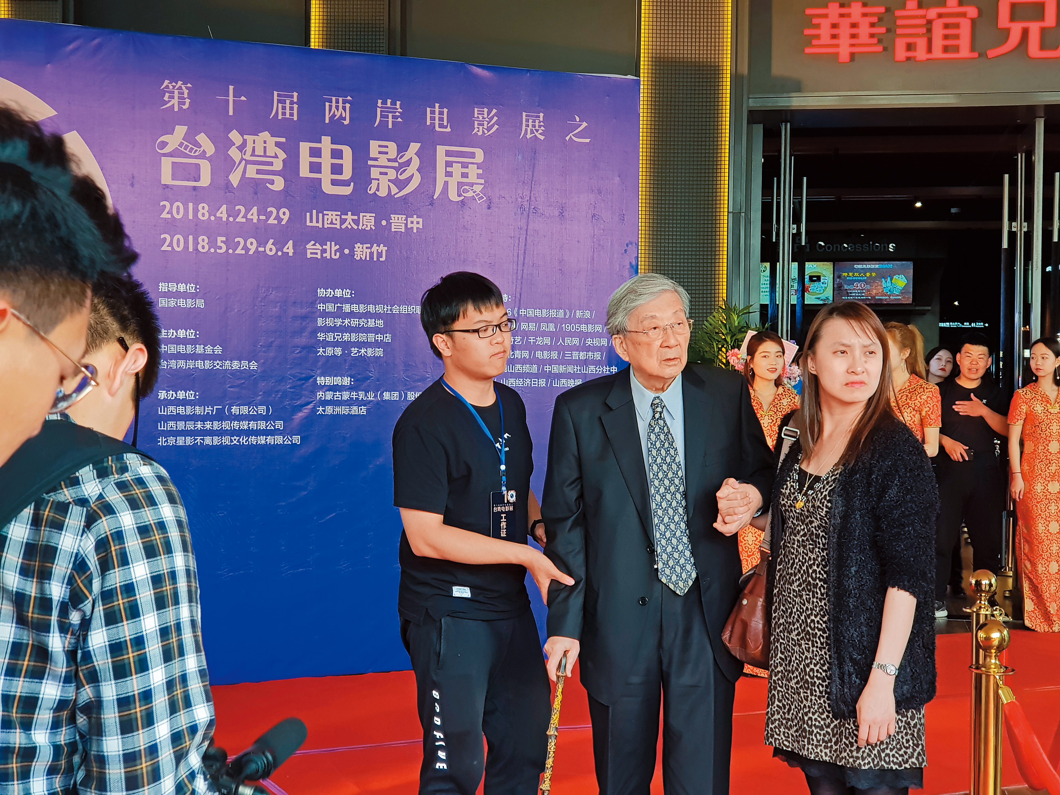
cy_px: 398
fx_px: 1592
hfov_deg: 36.8
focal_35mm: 52
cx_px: 530
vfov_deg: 28.0
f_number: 2.4
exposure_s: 1/50
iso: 32
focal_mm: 6
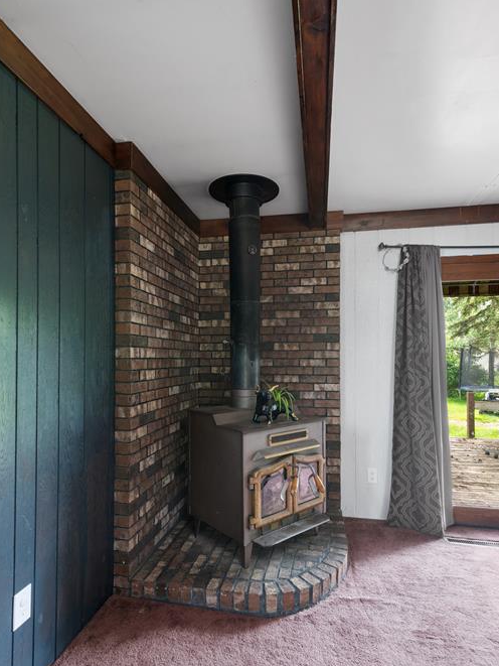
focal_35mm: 19
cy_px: 353
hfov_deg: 68.7
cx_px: 248
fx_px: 365
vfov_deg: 84.6
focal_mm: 17
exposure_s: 1/5
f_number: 9
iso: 400
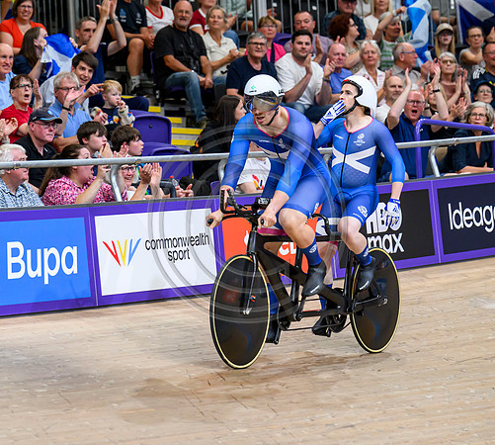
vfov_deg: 7.9
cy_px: 206
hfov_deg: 8.8
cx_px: 218
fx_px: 3223
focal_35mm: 210
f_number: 3.5
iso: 4000
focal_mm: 135
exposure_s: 1/1600
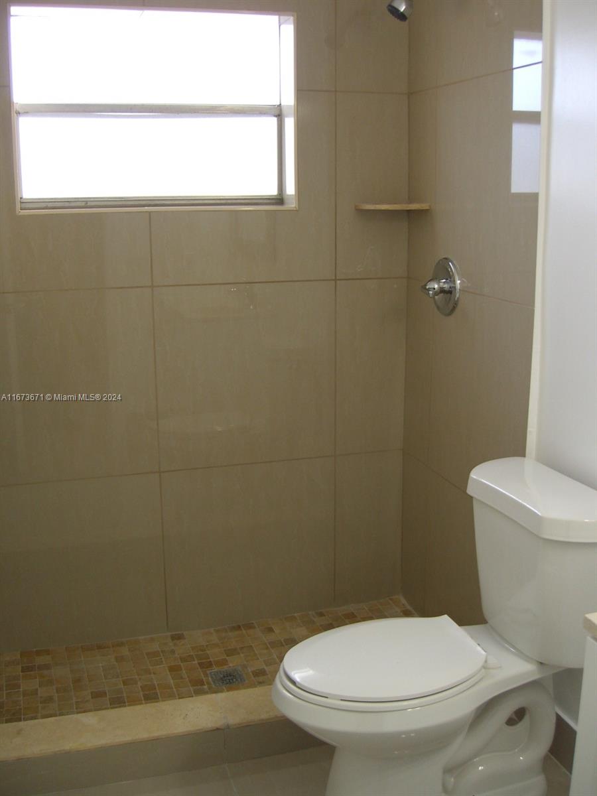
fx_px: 874
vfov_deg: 49.0
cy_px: 398
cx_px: 298
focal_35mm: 38
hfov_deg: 37.7
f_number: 2.8
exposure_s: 1/80
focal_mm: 7.9
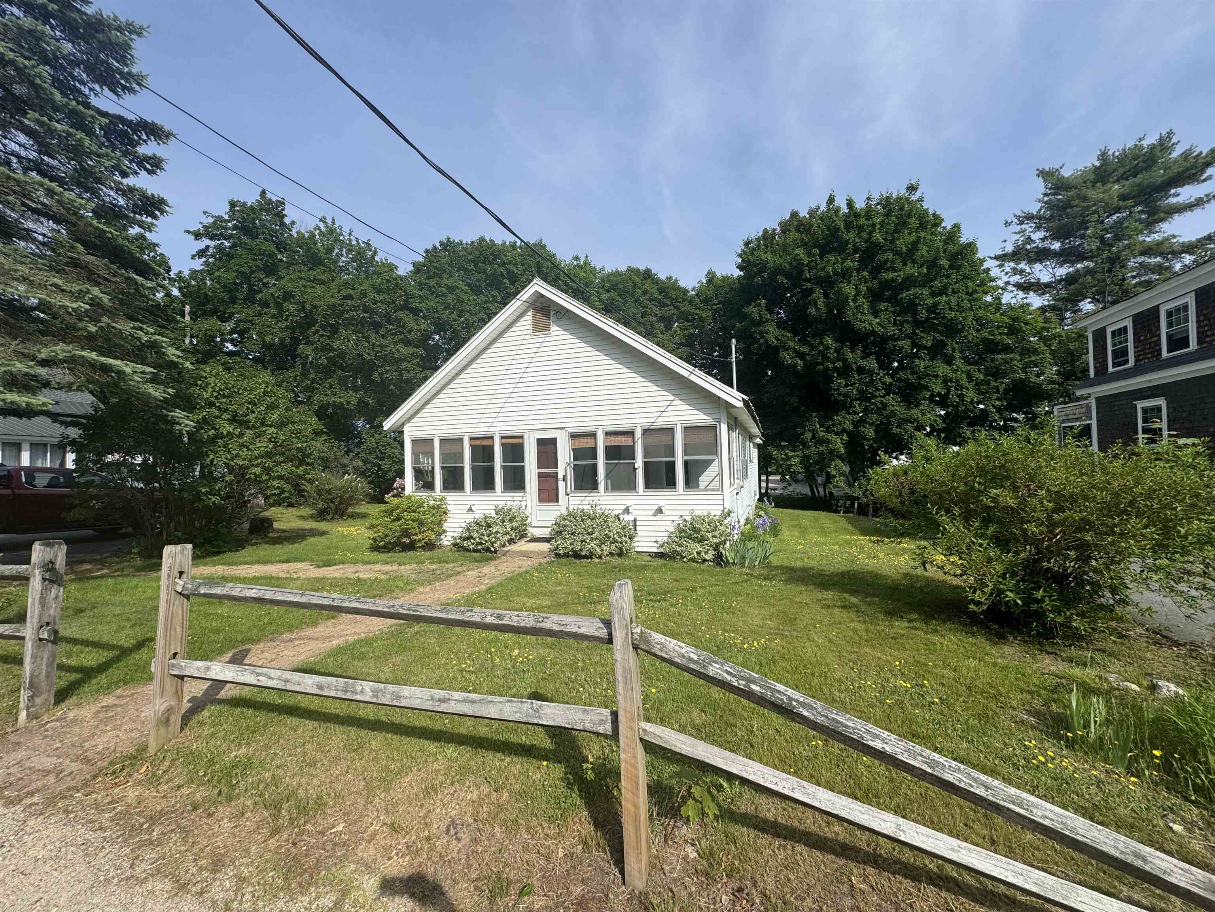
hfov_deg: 102.1
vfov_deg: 85.7
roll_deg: +3.1
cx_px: 608
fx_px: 491
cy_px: 456
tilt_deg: +0.9
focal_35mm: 14
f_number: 2.2
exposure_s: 1/2494
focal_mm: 2.22
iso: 50
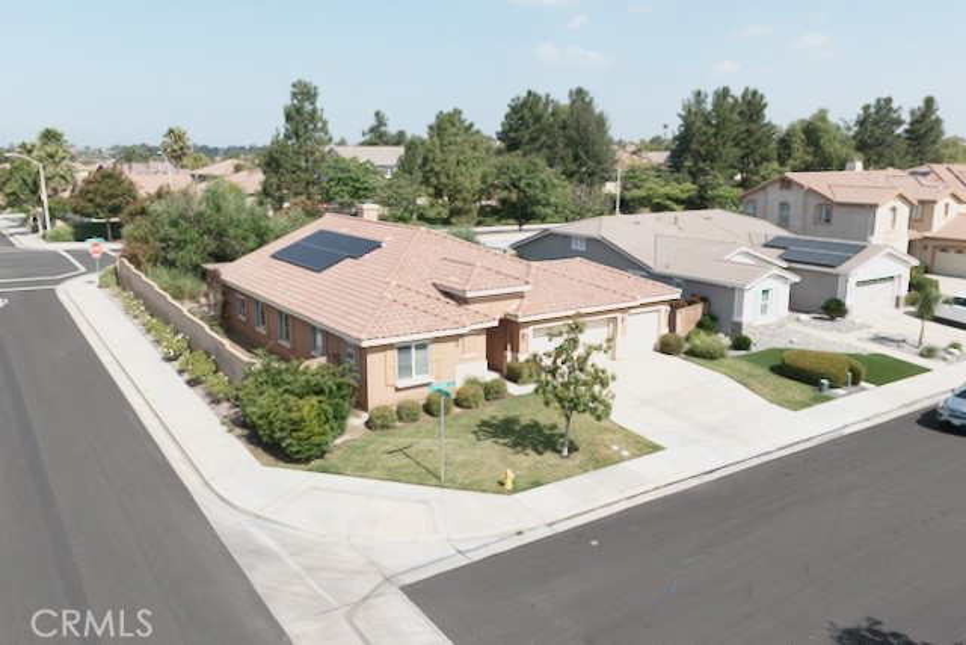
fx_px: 751
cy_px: 322
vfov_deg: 46.4
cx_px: 483
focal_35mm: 28
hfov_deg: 65.5
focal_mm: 14.45
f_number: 2.8
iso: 640
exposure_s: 1/4000
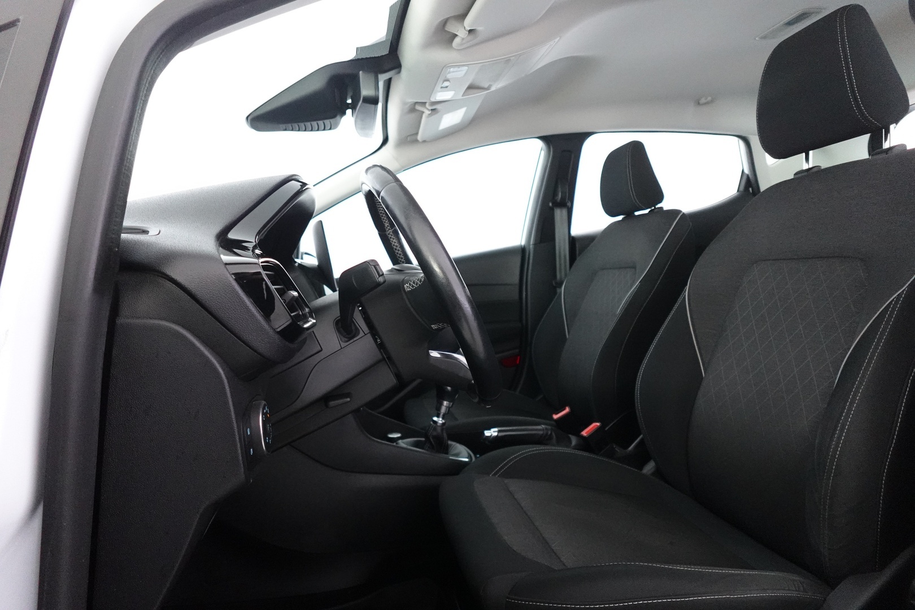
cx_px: 458
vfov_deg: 61.9
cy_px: 305
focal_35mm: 20
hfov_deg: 84.0
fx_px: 508
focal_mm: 7.6
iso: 2500
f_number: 2
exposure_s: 1/80
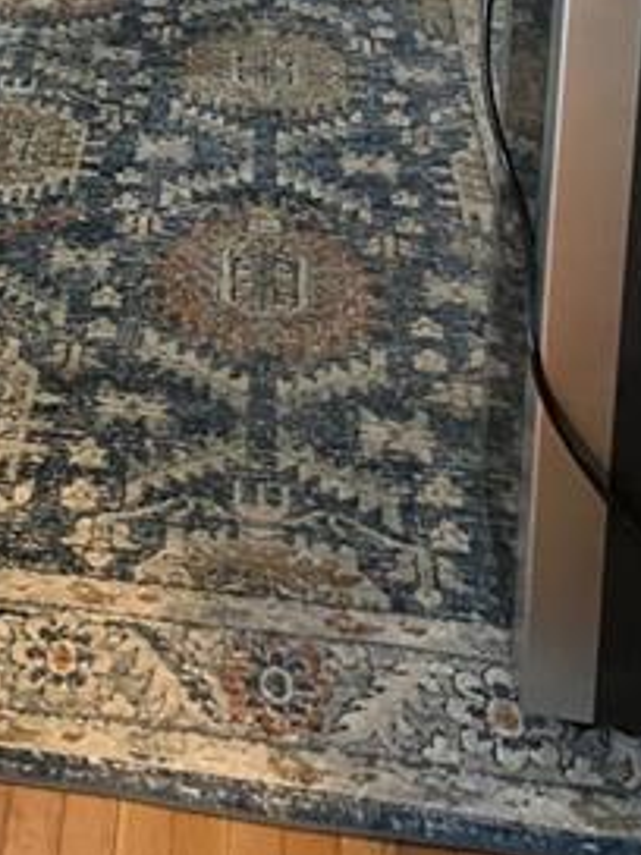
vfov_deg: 22.3
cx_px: -135
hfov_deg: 17.7
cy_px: -233
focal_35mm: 79
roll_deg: +2.1
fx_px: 1951
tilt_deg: -14.2
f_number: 1.8
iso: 320
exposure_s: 1/40
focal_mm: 3.99
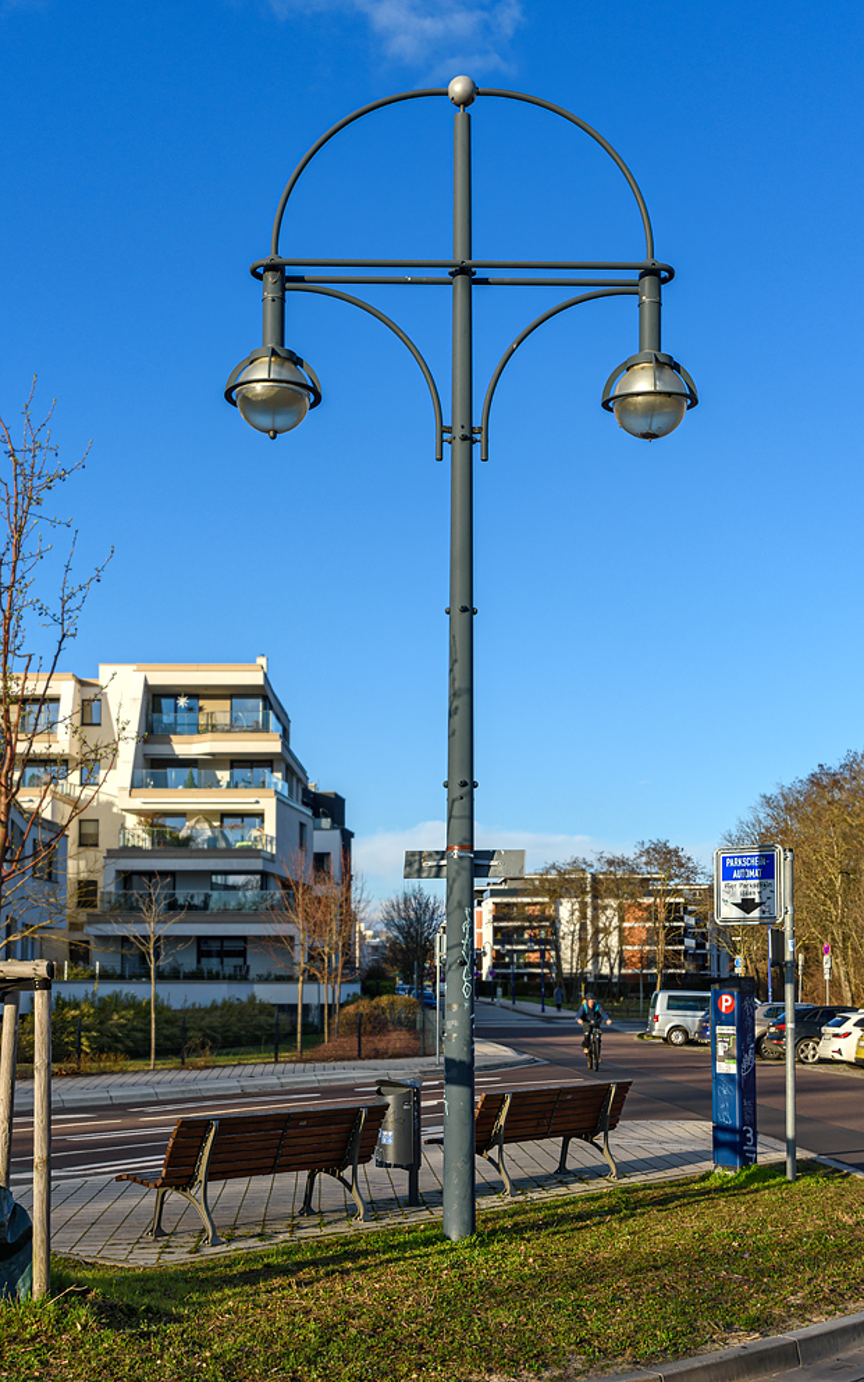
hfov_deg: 32.0
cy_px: 688
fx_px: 1507
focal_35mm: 40
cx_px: 446
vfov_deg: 49.3
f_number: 5
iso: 200
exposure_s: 1/1600
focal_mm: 26
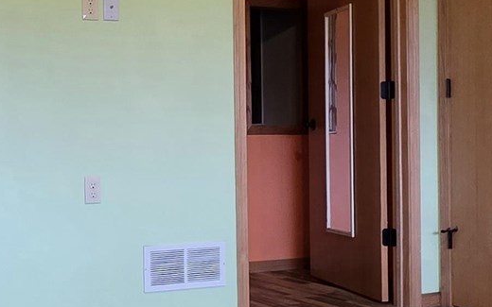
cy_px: 159
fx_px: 818
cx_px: 115
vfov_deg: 21.3
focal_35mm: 61
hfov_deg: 32.8
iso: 320
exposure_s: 1/60.2
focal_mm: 2.2
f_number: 1.9
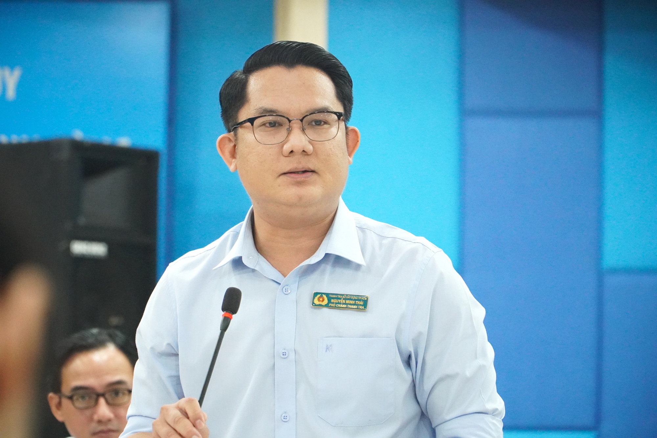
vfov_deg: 8.7
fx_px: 2874
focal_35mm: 158
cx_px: 328
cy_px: 219
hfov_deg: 13.0
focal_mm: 105
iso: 6400
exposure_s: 1/200
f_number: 4
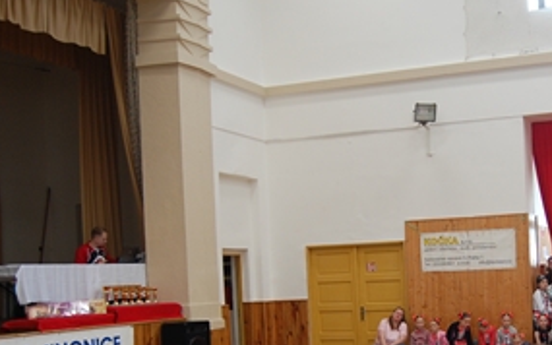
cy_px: 295
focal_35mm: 51
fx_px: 765
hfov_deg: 38.5
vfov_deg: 24.8
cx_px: 420
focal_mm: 19
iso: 400
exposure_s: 1/50
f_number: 4
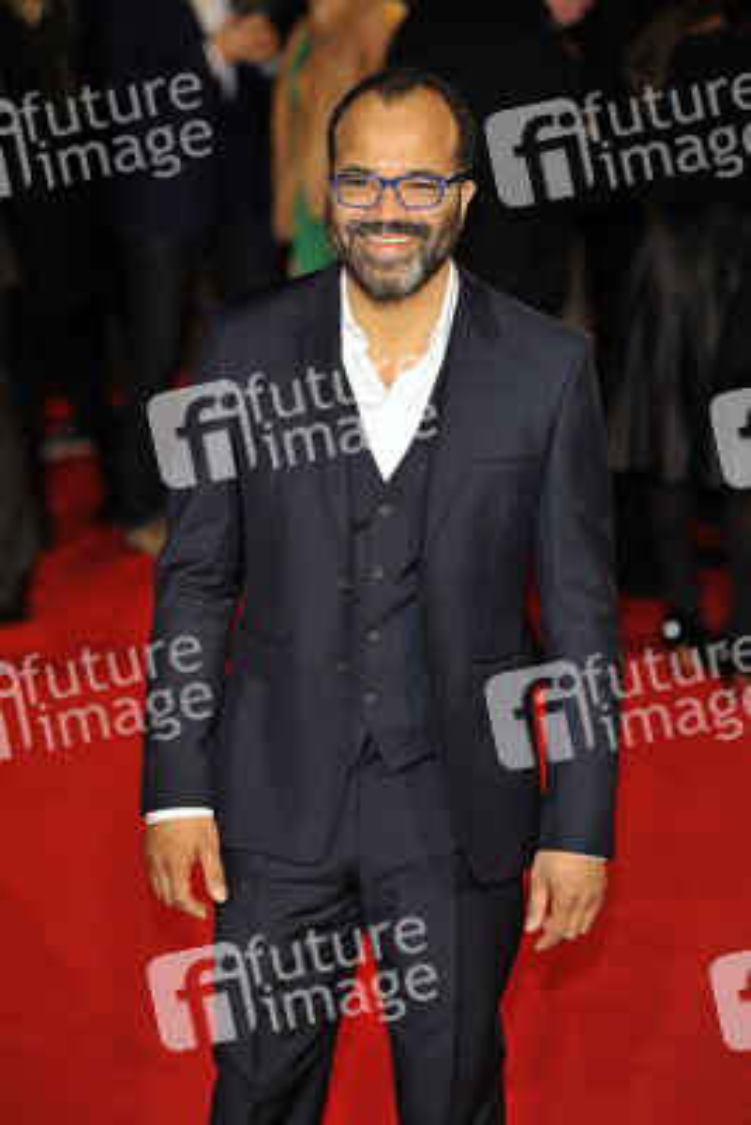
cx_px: 376
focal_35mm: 135
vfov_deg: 15.2
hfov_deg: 10.2
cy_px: 562
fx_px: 4220
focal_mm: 135
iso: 1000
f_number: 4
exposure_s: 1/250
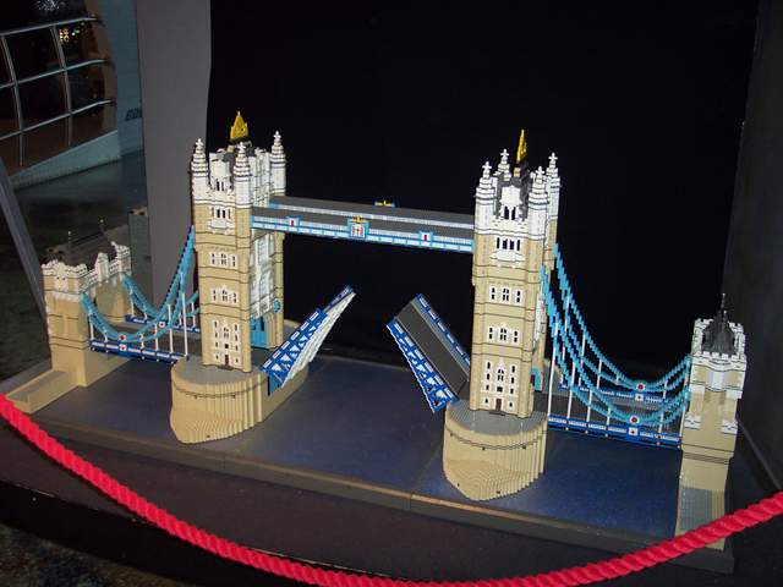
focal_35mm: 38
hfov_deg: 49.0
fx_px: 860
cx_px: 392
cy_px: 294
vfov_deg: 37.7
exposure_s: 1/30
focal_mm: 8
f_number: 2.8
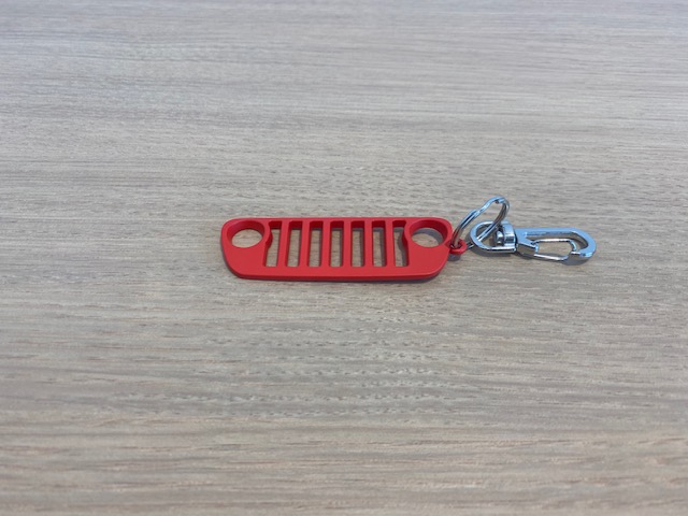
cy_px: 258
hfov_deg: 67.3
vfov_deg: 53.1
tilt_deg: -47.8
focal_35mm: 26
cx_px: 344
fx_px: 517
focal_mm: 4.25
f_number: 1.8
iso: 50
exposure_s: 1/122
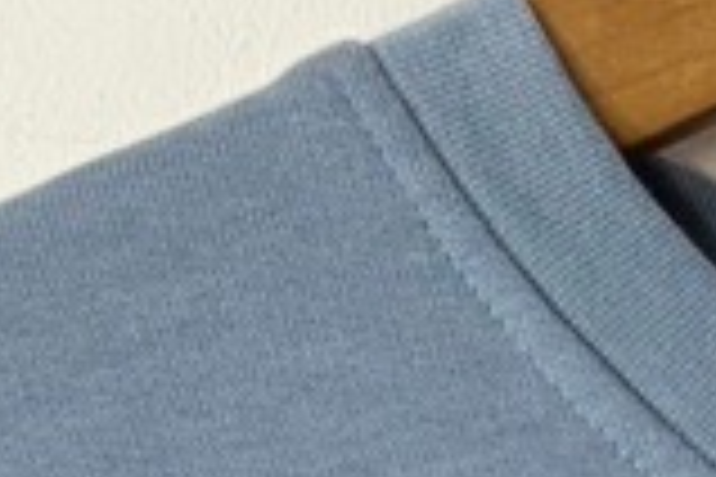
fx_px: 5409
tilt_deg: -7.9
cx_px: 1270
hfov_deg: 7.4
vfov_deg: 4.2
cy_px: 2614
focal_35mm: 272
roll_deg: -1.0
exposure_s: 1/120
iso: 50
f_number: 1.6
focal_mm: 5.96
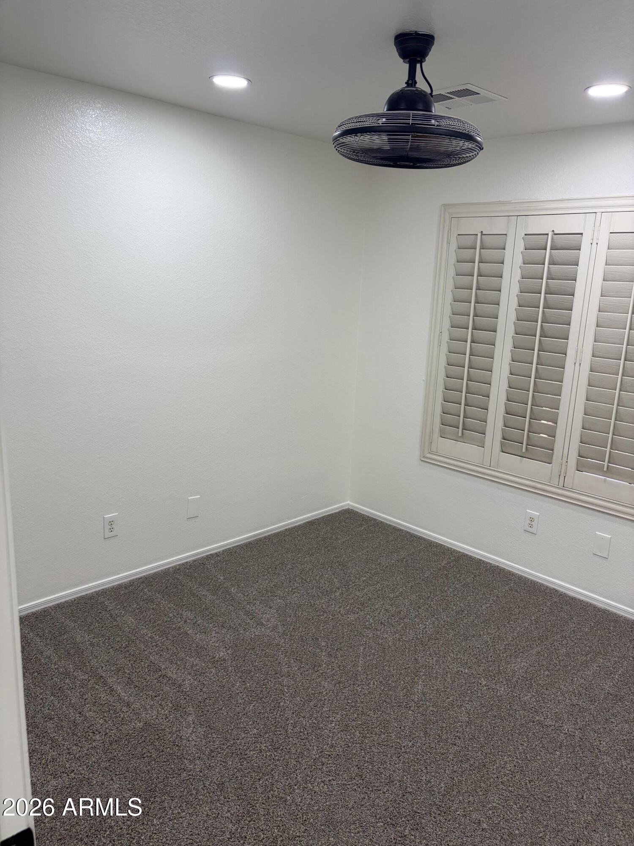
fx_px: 635
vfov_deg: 67.3
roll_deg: -2.8
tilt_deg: -13.3
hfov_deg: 53.1
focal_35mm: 26
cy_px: 423
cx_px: 317
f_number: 1.6
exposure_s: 1/120
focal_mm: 5.96
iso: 125
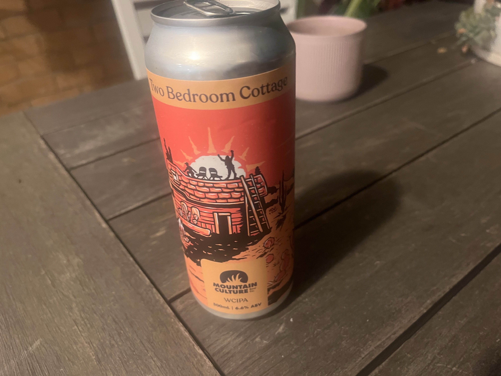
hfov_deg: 67.3
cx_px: 250
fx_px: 376
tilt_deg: -35.4
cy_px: 188
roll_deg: +4.7
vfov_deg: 53.1
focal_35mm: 26
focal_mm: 5.1
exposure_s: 1/25
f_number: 1.6
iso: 500
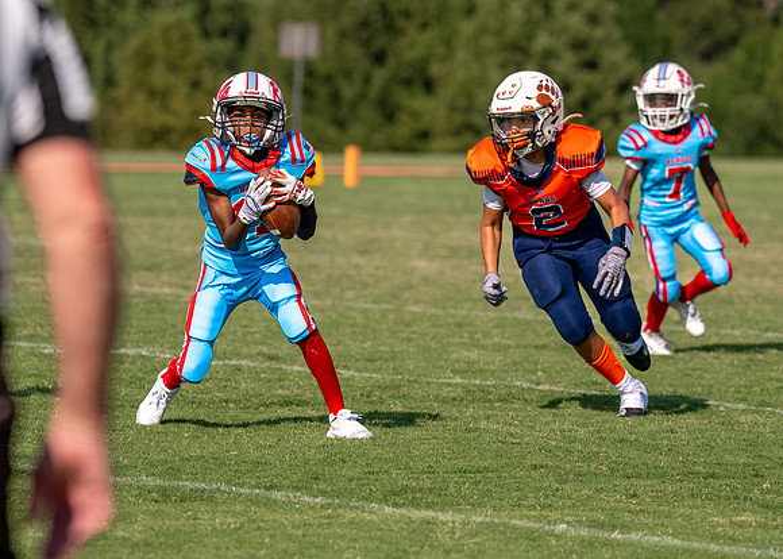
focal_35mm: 263
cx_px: 312
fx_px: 5837
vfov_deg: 5.5
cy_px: 266
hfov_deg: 7.7
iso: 125
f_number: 2.8
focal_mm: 135
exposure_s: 1/4000
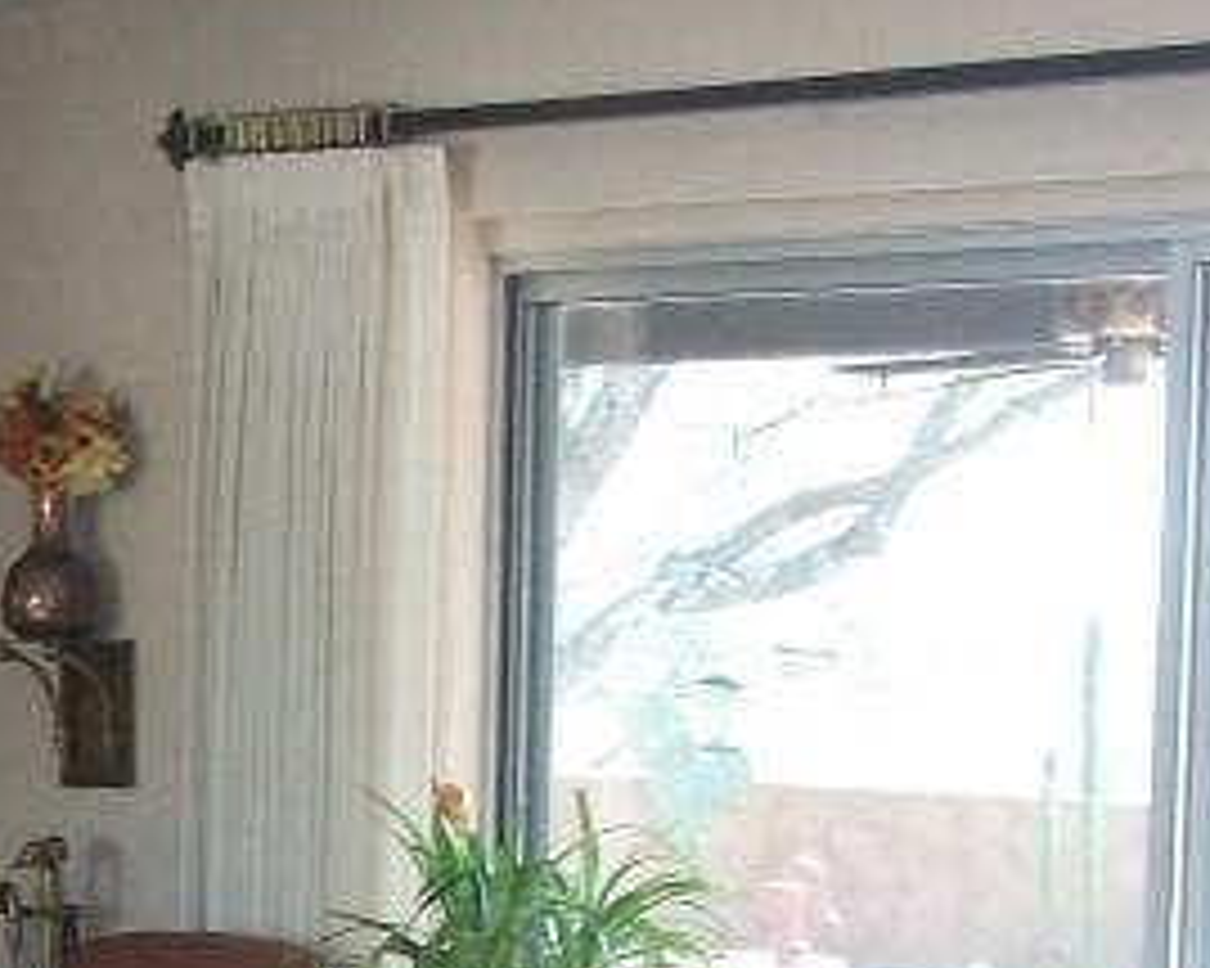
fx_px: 4260
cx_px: 99
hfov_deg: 15.9
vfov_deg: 12.5
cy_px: 1324
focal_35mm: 119
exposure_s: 1/30
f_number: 2.9
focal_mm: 5.7
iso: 80
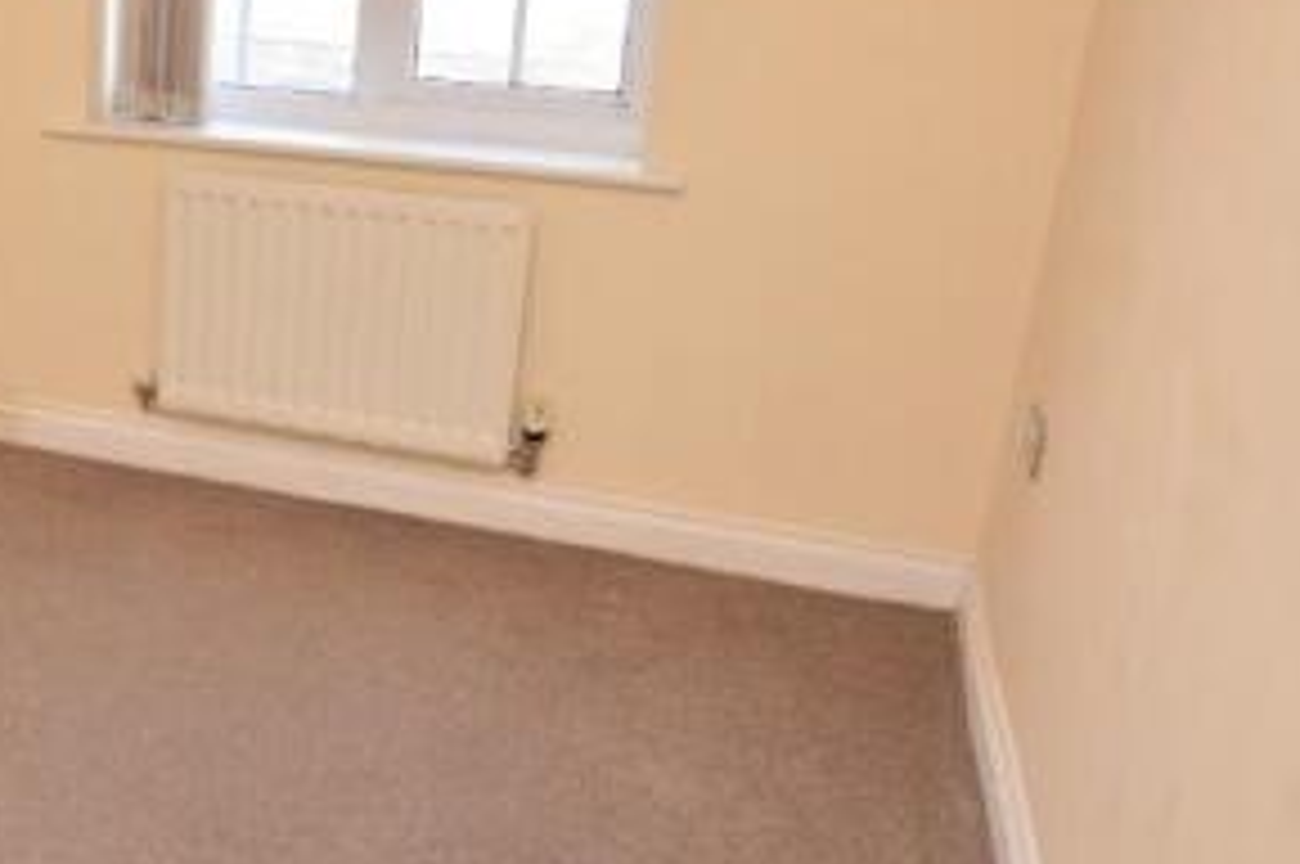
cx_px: 4
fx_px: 1226
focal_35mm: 34
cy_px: 342
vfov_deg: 38.6
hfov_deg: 46.8
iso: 400
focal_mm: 10
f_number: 4.5
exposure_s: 1/80
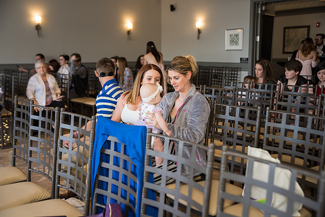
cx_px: 162
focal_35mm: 40
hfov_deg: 48.4
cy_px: 108
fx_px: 361
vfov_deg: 33.4
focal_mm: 40
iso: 500
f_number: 2.8
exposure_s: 1/200
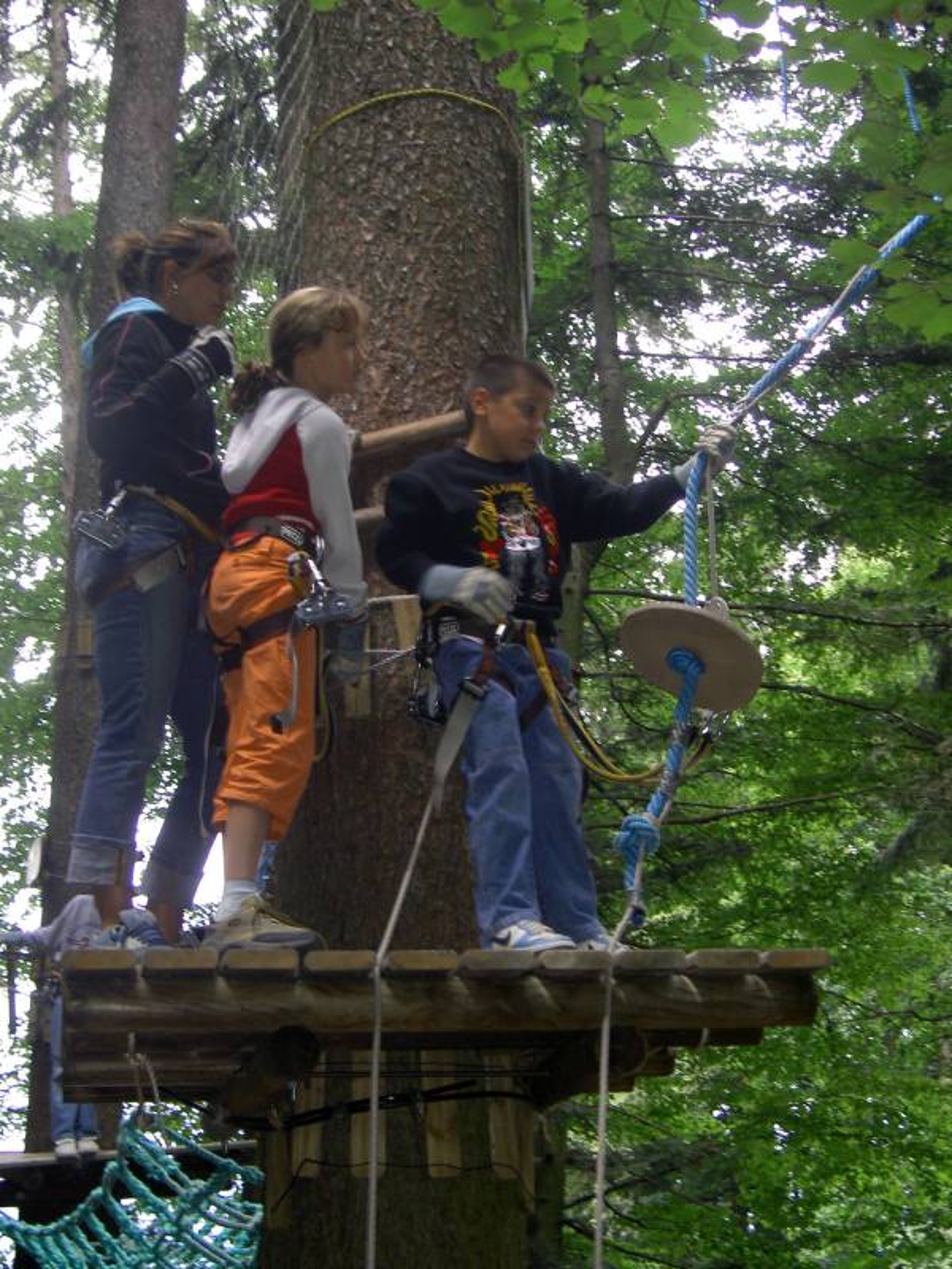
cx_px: 476
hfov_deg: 26.6
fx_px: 2017
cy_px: 634
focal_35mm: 55
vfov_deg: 34.9
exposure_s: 1/60
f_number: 3.3
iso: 100
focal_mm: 11.3
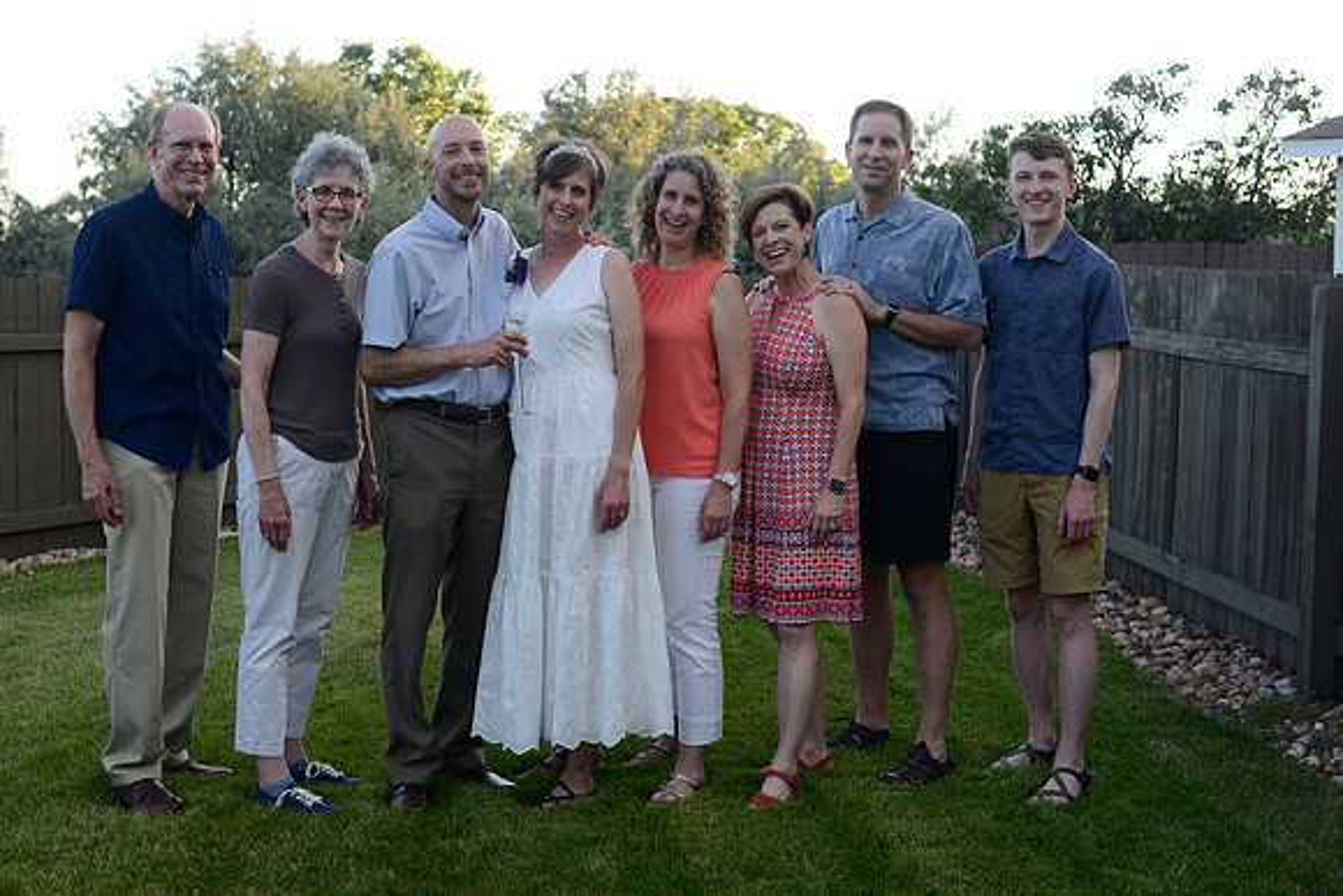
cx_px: 672
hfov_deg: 39.6
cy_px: 448
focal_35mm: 50
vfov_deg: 27.0
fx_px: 1866
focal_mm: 50
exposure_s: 1/200
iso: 400
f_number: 5
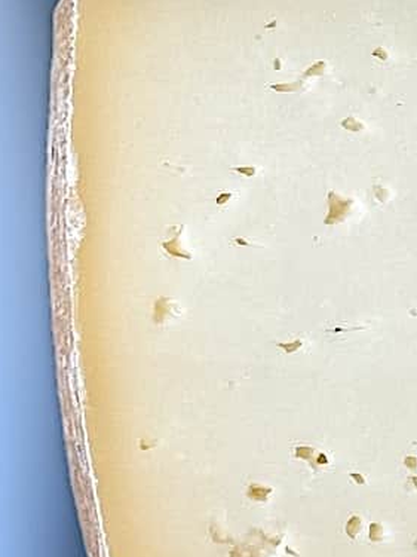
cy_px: 248
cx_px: 890
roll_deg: +3.1
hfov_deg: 5.6
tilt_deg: +5.1
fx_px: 4114
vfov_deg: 7.7
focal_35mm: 256
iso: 50
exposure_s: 1/121
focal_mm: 6.76
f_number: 1.78
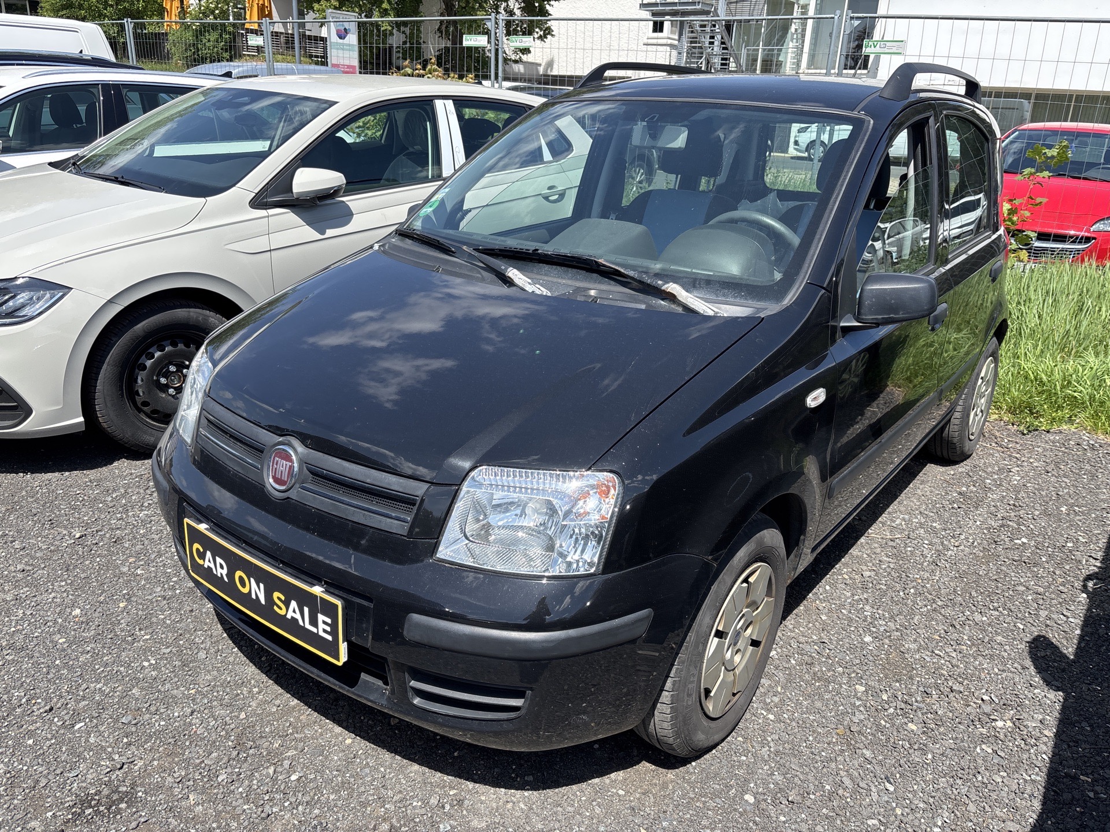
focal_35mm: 26
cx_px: 555
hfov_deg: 67.3
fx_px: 834
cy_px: 416
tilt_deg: -20.5
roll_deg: -3.1
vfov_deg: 53.1
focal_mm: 5.96
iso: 50
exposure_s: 1/1590
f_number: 1.6
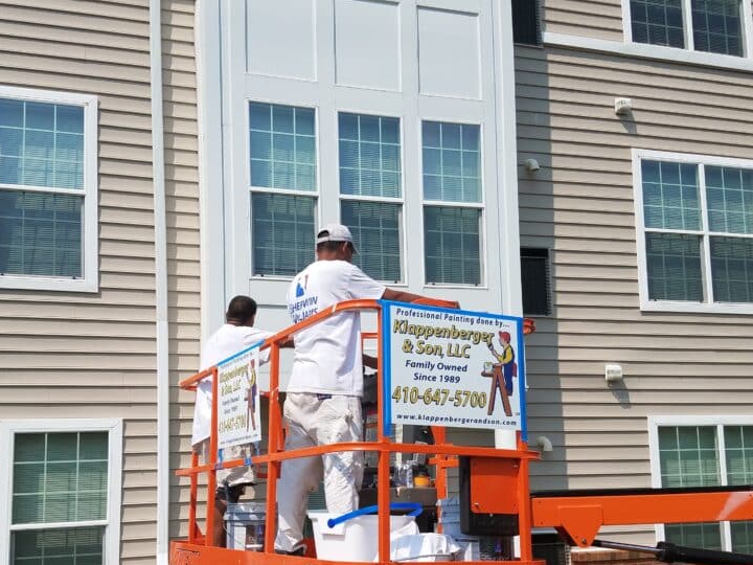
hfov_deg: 50.1
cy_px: 334
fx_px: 805
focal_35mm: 37
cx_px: 352
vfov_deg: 38.5
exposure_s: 1/3416
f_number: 1.7
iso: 40
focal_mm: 4.2
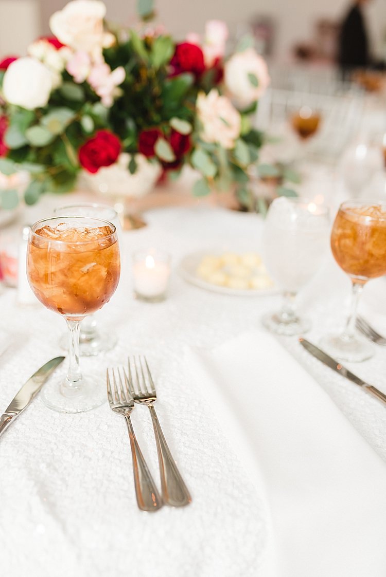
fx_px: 562
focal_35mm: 35
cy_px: 288
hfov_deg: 37.9
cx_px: 193
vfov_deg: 54.4
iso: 200
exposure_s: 1/125
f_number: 2.2
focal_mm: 35
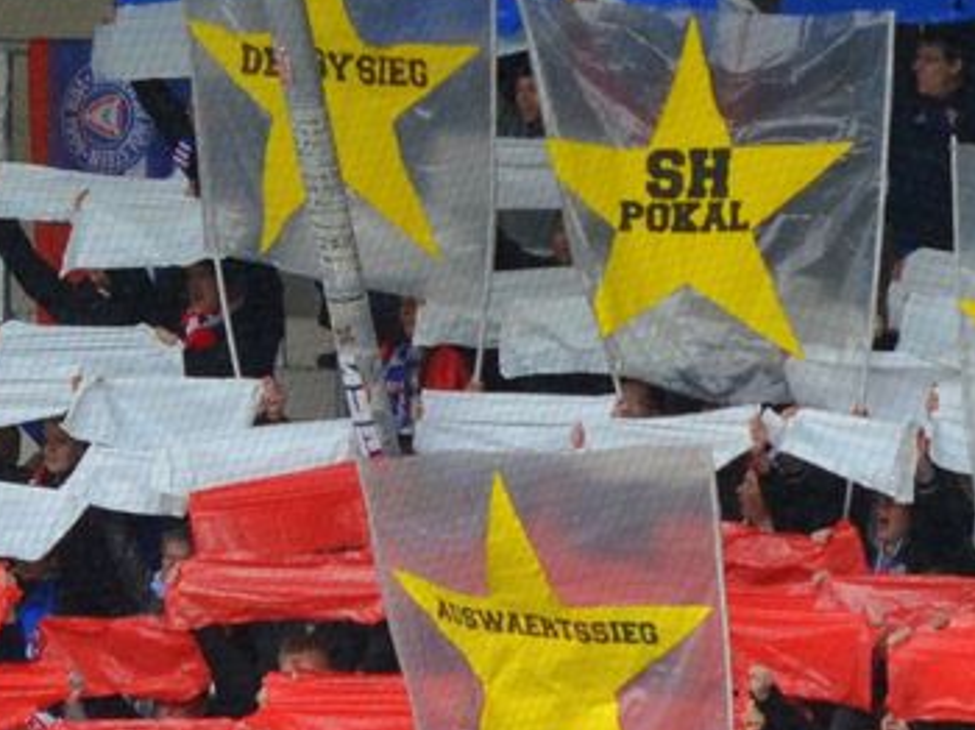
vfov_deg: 6.3
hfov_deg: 8.4
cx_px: 752
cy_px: 398
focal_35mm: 235
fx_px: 6615
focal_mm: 100
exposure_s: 1/1250
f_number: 5
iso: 1250
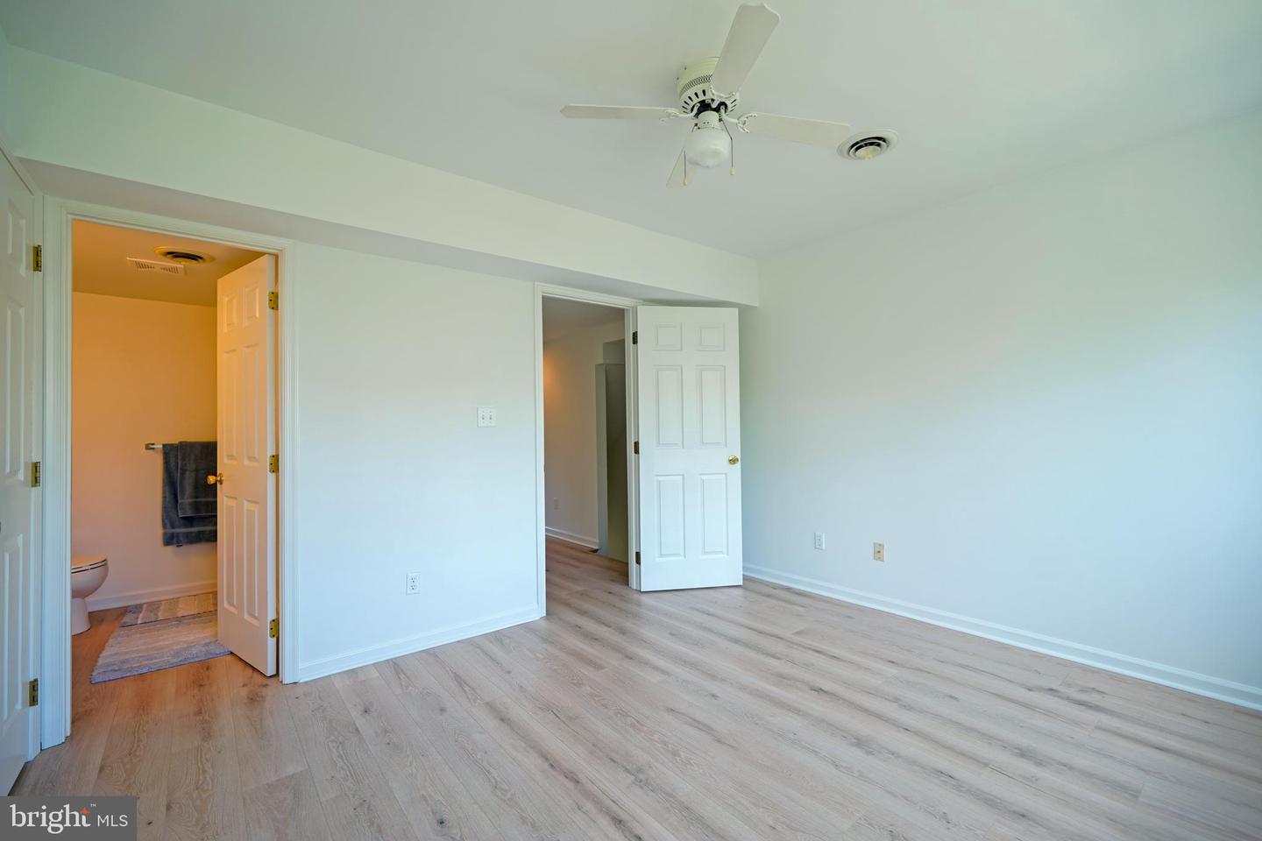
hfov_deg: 100.4
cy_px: 420
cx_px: 631
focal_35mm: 15
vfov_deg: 77.3
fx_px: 526
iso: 125
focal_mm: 10
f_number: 4
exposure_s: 1/50
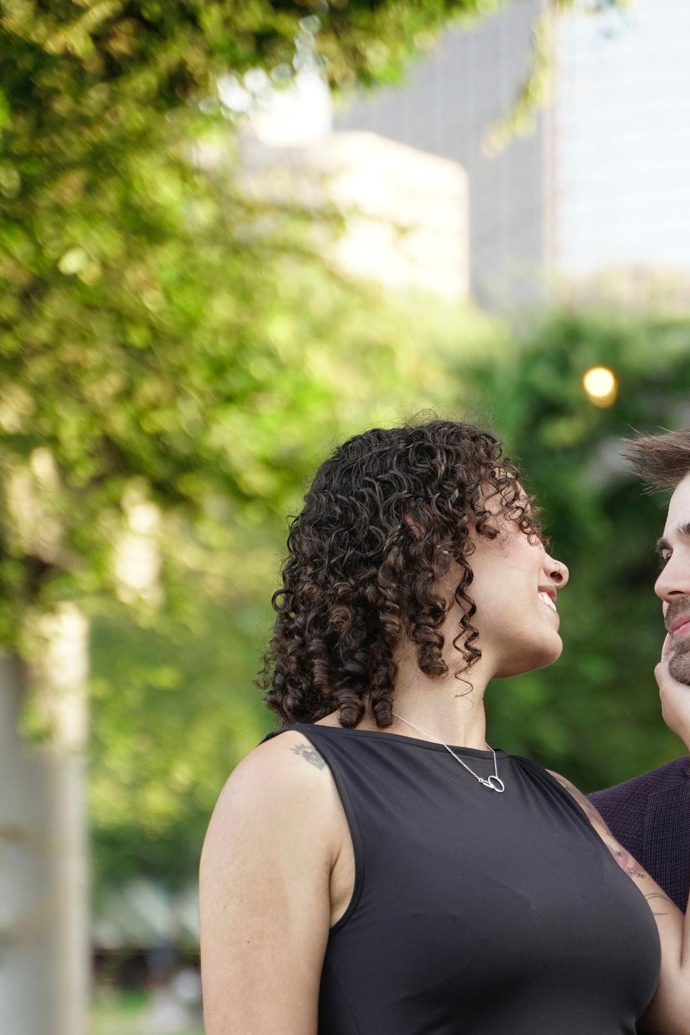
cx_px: 670
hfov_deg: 9.3
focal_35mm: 147
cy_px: 775
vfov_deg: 13.9
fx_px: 4224
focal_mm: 75
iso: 320
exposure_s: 1/320
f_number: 2.8
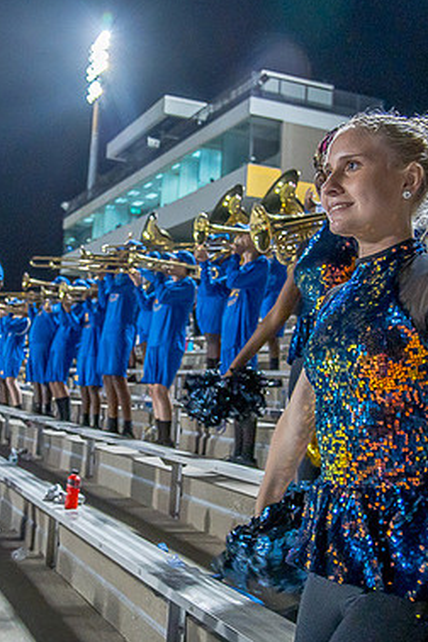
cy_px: 318
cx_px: 134
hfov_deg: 29.0
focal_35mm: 46
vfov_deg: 42.7
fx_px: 820
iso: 2000
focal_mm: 30
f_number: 4
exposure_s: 1/200
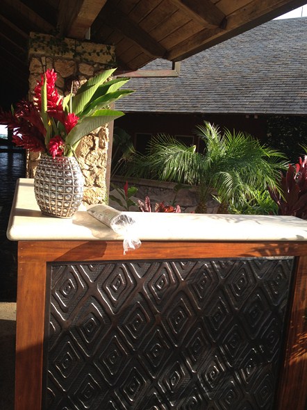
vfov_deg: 52.6
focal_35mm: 35
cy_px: 205
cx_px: 154
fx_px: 414
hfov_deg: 40.7
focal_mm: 4.28
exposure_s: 1/247
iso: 64
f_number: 2.4
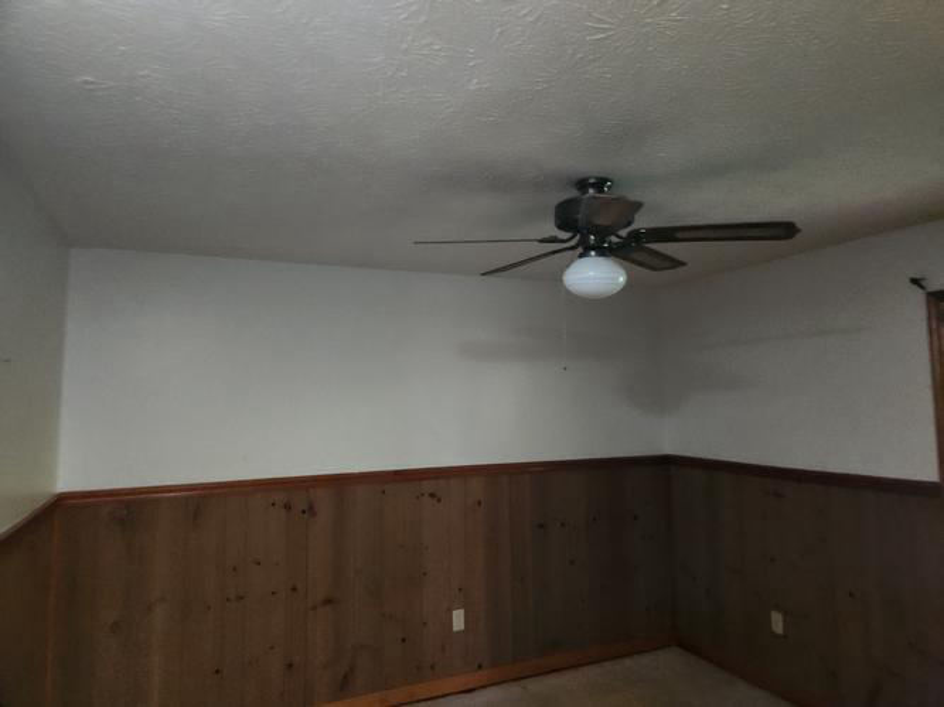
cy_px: 354
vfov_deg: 58.9
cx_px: 472
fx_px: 627
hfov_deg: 73.9
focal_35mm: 23
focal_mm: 5.4
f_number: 1.8
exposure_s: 1/24
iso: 1000
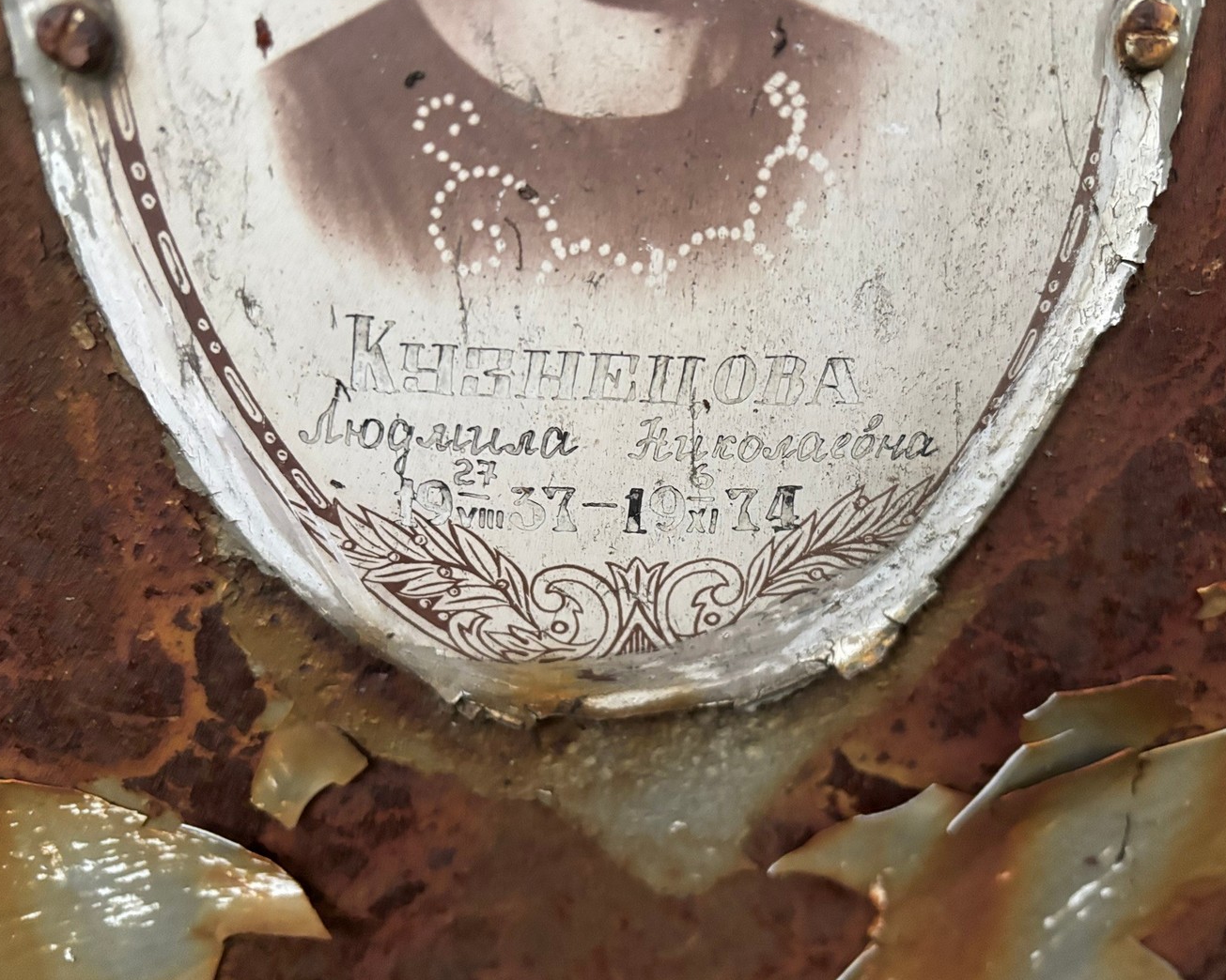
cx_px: 654
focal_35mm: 28
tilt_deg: -24.5
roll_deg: -1.5
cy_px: 497
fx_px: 1016
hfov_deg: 62.2
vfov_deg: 51.5
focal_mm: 5.96
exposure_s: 1/58
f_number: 1.6
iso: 500
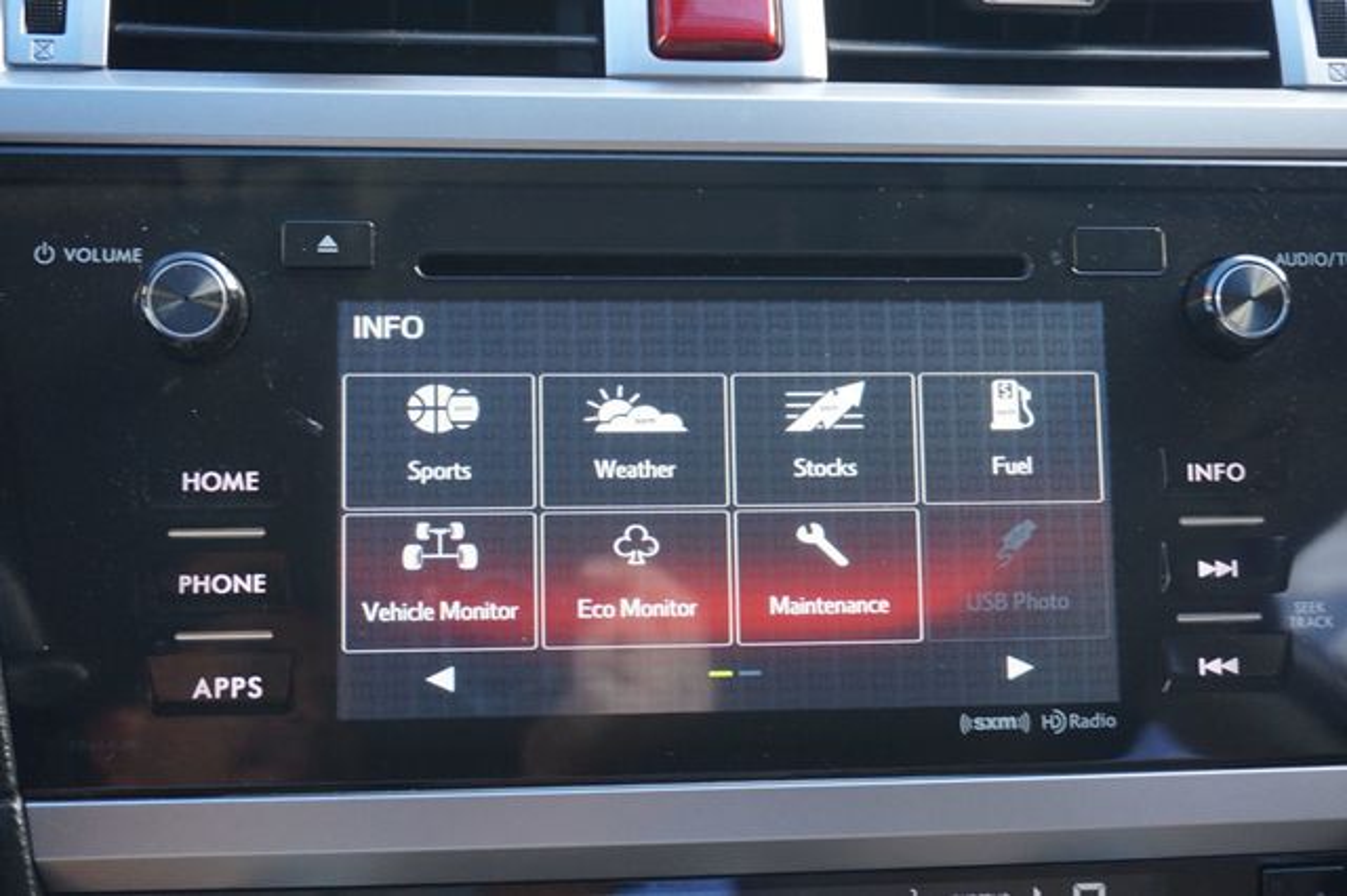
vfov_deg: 28.9
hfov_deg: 42.3
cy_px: 448
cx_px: 674
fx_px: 1739
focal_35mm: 46
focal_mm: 31
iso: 500
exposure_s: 1/60
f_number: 5
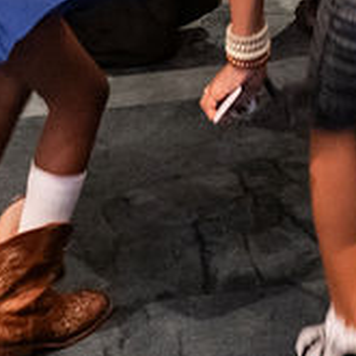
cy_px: -251
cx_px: 375
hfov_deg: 12.4
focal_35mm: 139
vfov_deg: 11.7
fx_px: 1617
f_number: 2.8
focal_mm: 24
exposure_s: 1/125
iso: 1600
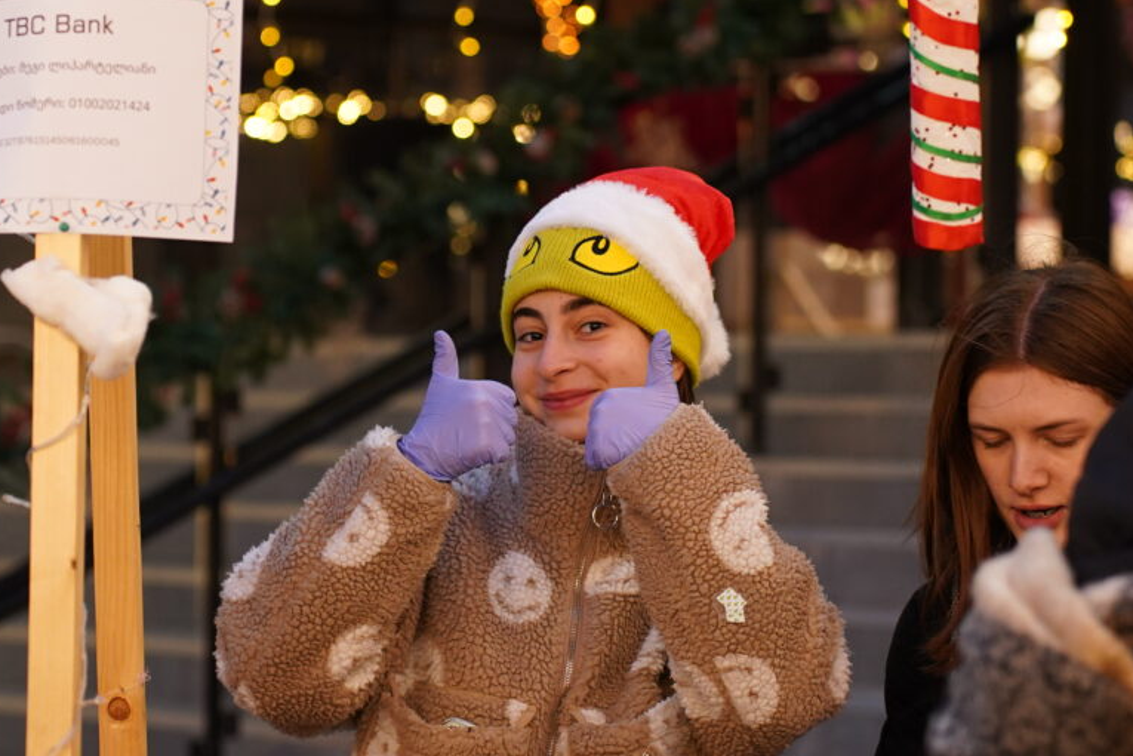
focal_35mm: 150
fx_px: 4720
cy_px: 385
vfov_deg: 9.1
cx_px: 452
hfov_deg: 13.7
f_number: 2.8
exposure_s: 1/100
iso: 1600
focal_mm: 75
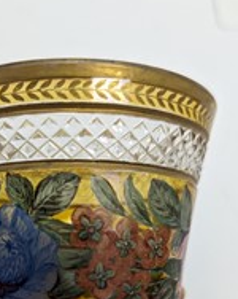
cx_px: 75
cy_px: 270
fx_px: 441
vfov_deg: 35.2
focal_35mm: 50
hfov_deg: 29.9
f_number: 1.85
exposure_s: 1/263
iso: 250
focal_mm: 6.81
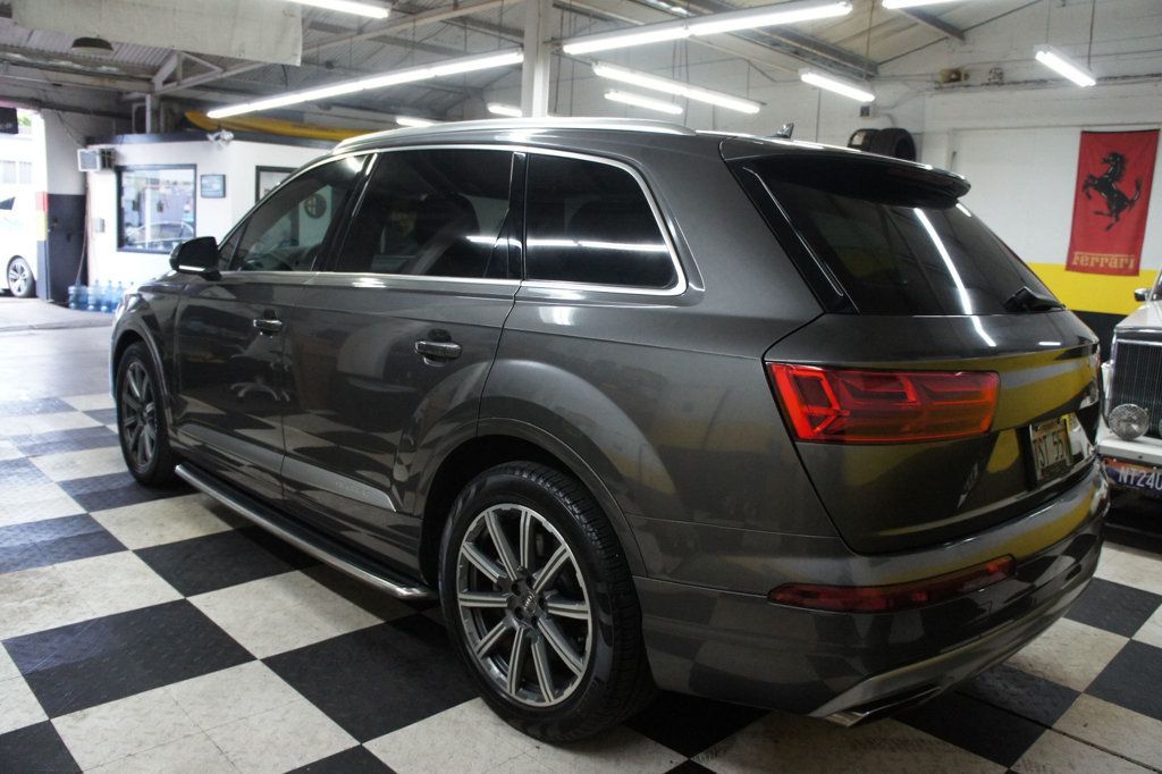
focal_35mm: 27
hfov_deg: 67.4
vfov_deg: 47.9
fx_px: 871
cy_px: 387
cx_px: 581
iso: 1600
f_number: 3.5
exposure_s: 1/160
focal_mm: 18
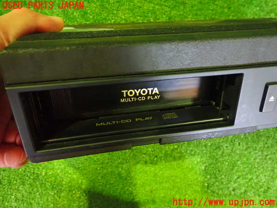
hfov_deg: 69.4
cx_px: 138
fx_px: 200
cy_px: 104
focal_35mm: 25
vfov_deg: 54.9
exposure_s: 1/25
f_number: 2
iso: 800
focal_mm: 4.5
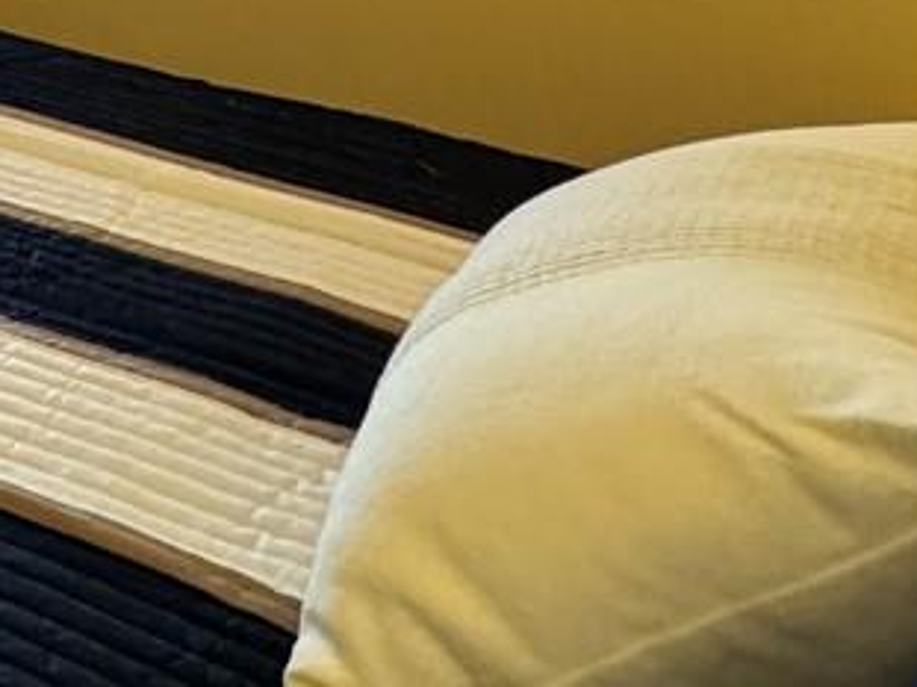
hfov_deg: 19.4
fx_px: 1907
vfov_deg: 17.4
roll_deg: -3.1
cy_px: -469
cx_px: -787
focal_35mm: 72
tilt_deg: -1.6
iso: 320
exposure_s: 1/120
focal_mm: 2.22
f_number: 2.2
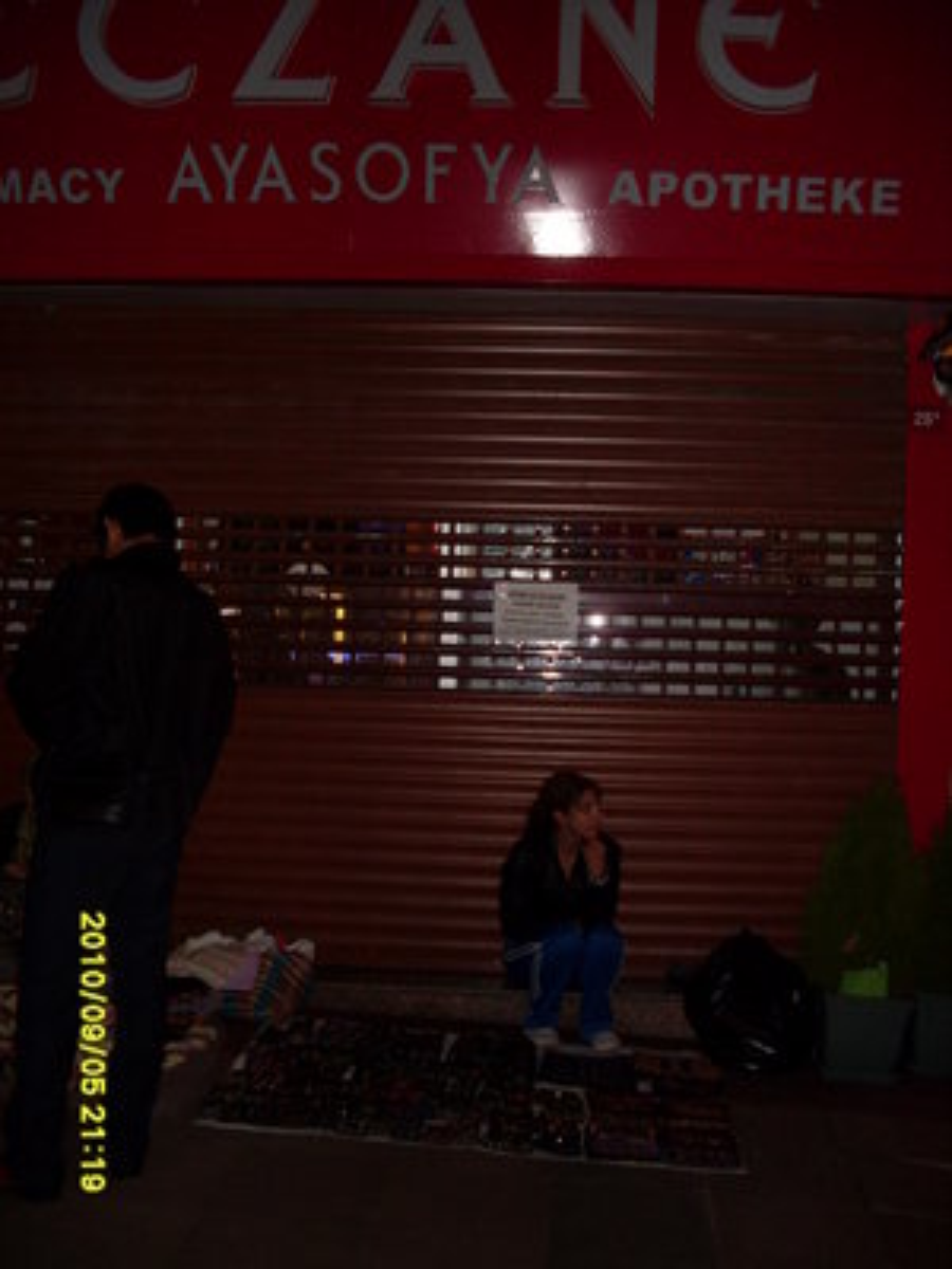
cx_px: 476
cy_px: 634
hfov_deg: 37.7
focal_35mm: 38
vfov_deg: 49.0
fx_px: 1393
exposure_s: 1/45
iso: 100
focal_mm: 6.3
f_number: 2.8
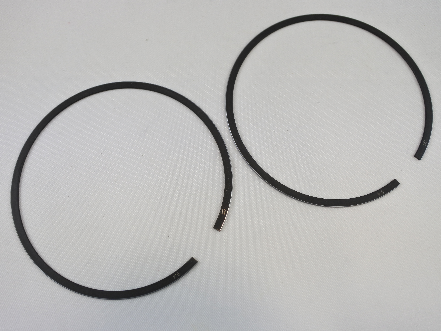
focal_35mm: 32
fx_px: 408
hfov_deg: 56.7
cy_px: 162
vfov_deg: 44.2
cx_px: 203
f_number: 3.5
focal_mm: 10.9
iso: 320
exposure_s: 1/250
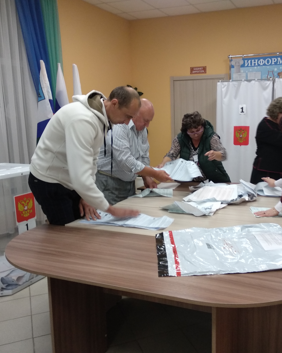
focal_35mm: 34
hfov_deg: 42.8
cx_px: 187
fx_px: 355
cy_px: 176
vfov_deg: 52.8
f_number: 2.2
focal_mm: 3.81
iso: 400
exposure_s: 1/33
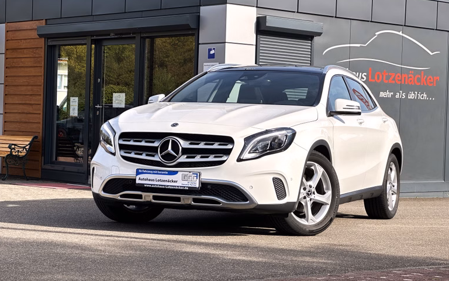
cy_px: 140
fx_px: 1040
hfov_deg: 24.4
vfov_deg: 15.4
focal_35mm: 85
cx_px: 217
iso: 32
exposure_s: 1/570
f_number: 2.8
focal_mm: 9
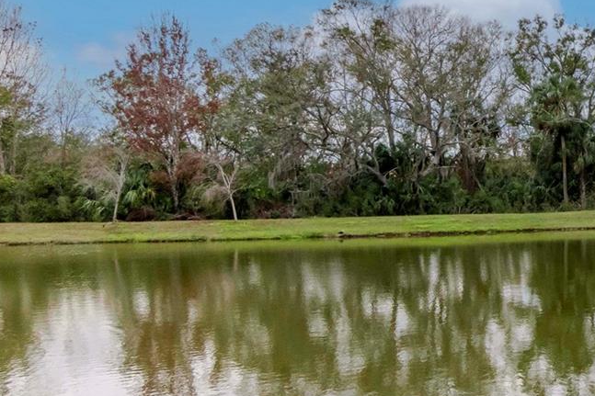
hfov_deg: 34.5
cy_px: 205
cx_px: 677
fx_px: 797
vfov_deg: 27.9
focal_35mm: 48
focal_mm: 13
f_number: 14
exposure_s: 1/400
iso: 800
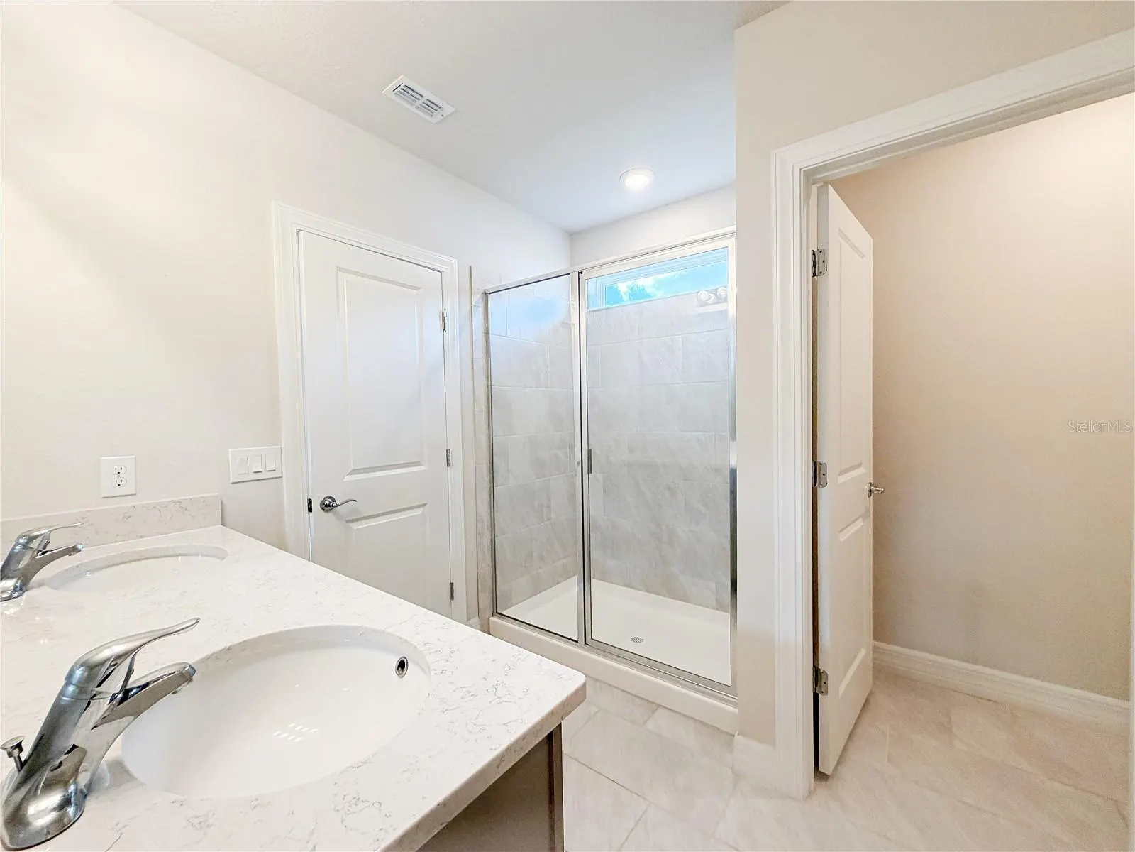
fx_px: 459
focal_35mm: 14
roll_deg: +0.9
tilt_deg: -2.0
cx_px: 568
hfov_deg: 102.1
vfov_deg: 85.7
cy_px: 426
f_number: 2.2
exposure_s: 1/120
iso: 200
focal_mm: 2.22
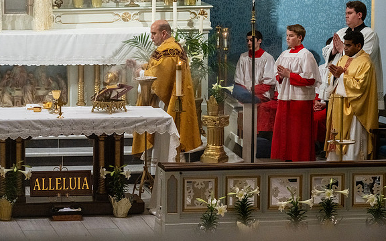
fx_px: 2199
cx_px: 192
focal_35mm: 209
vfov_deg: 6.3
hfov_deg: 10.0
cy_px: 115
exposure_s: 1/60
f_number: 14
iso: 5000
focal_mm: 200
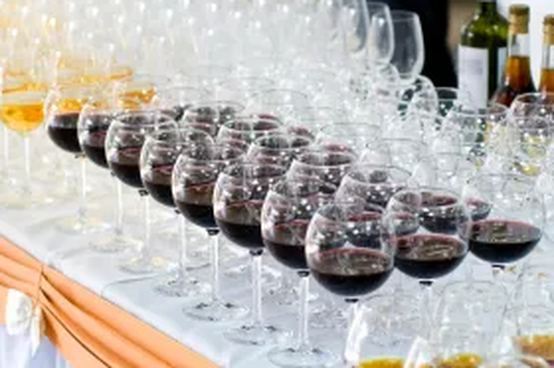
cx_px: 200
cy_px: 172
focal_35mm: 114
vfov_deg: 12.0
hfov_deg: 17.9
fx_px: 1752
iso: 500
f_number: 2.8
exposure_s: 1/125
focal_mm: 50
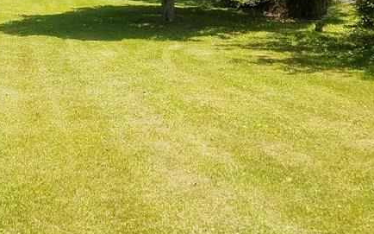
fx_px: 662
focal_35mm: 65
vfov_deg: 18.2
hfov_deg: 31.2
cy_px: -93
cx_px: 115
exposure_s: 1/876
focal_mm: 4.2
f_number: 1.7
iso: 40
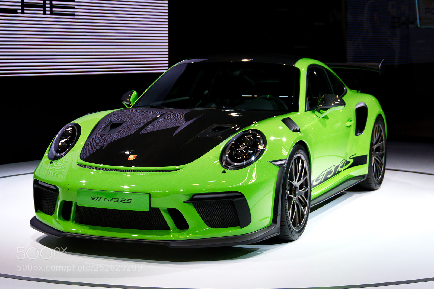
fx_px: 940
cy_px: 144
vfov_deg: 17.5
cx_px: 217
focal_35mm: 78
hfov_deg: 26.0
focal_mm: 52
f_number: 4
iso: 2000
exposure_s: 1/4000
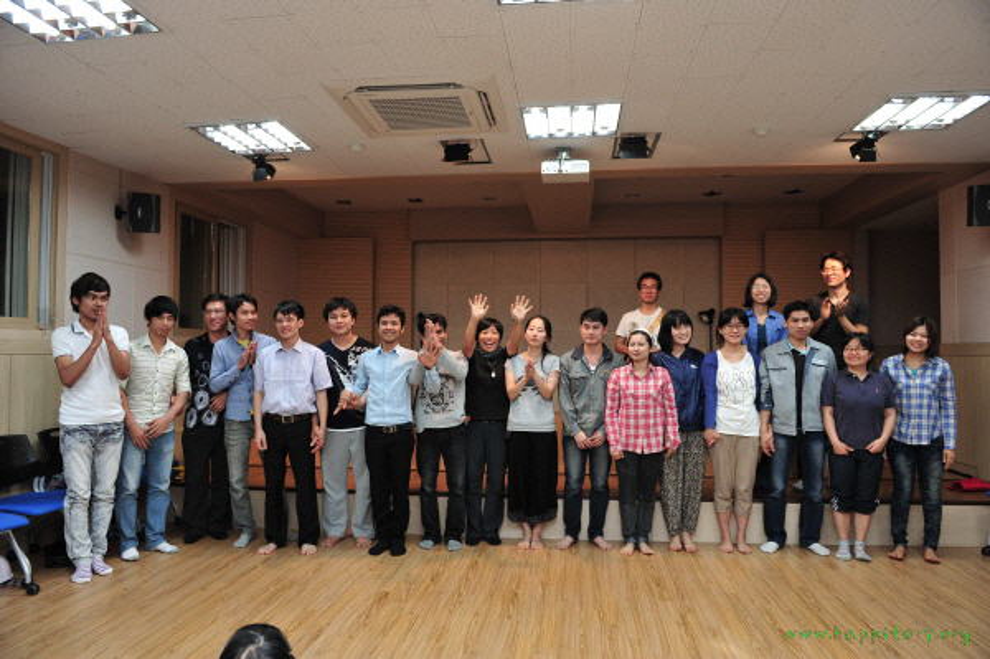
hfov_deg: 73.8
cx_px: 495
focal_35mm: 24
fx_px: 659
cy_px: 330
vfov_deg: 53.1
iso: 800
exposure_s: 1/160
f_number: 5
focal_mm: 24
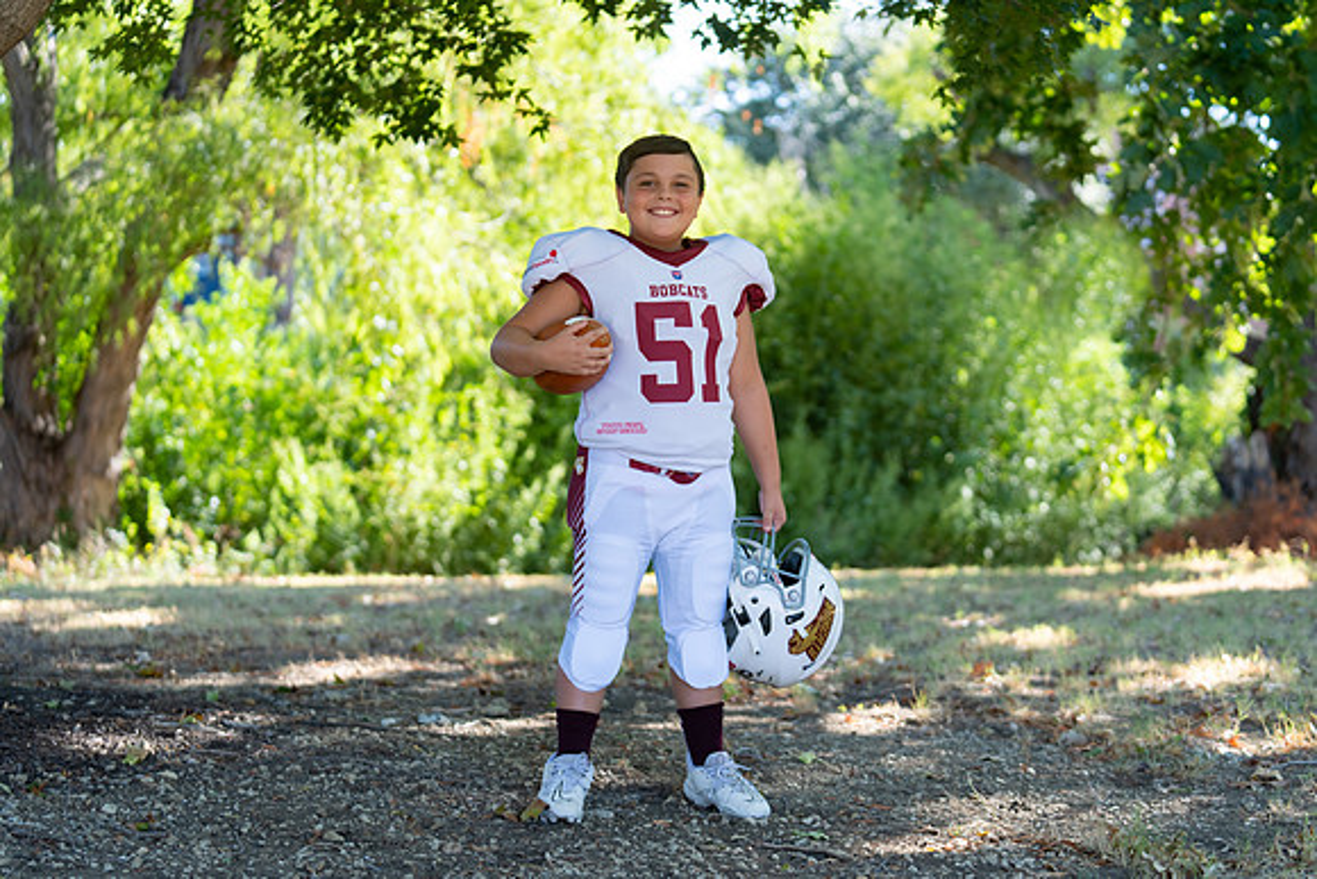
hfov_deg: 28.8
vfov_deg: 19.5
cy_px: 440
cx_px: 658
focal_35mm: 70
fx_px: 2561
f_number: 2.8
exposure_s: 1/320
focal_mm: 70
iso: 160
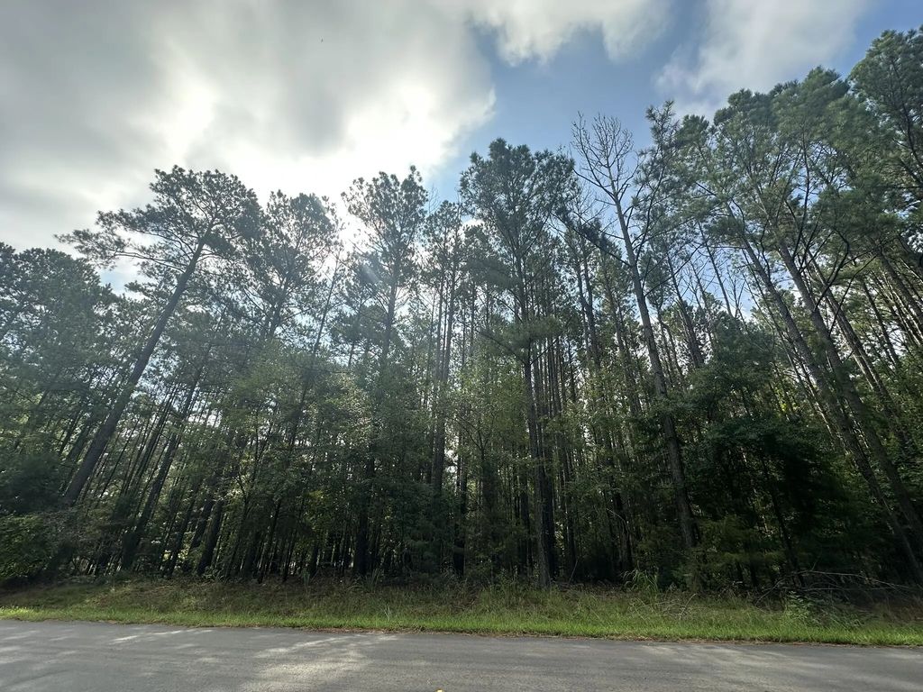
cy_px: 346
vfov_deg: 85.7
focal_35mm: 14
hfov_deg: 102.1
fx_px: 373
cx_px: 462
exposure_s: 1/988
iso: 40
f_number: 2.2
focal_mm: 2.22
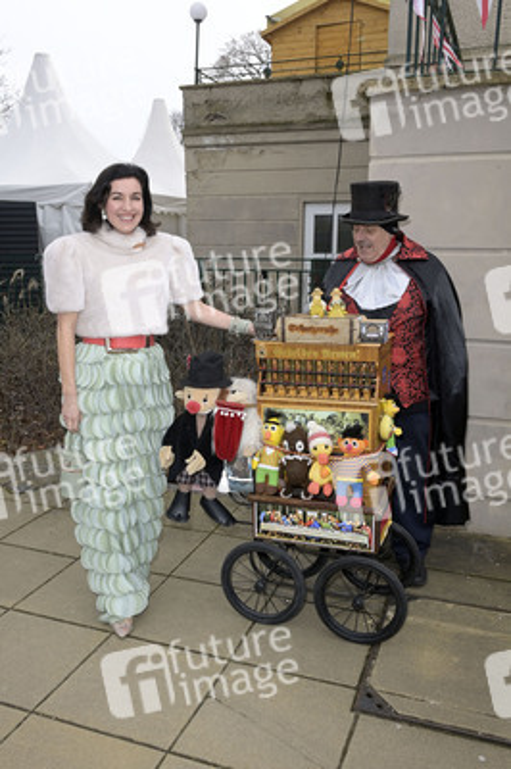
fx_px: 661
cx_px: 256
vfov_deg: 60.3
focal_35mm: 31
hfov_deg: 42.3
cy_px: 384
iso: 640
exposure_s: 1/250
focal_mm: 31
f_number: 10
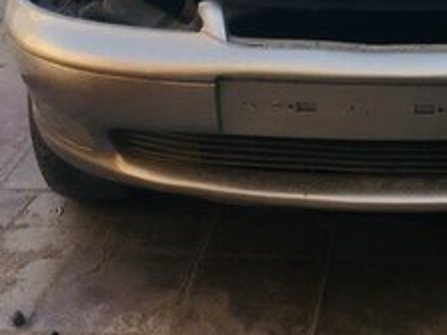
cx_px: 389
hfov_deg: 22.3
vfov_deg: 16.4
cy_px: -75
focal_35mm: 86
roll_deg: +0.3
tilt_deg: -16.9
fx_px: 1110
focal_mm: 4.15
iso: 25
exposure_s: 1/318
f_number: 2.2
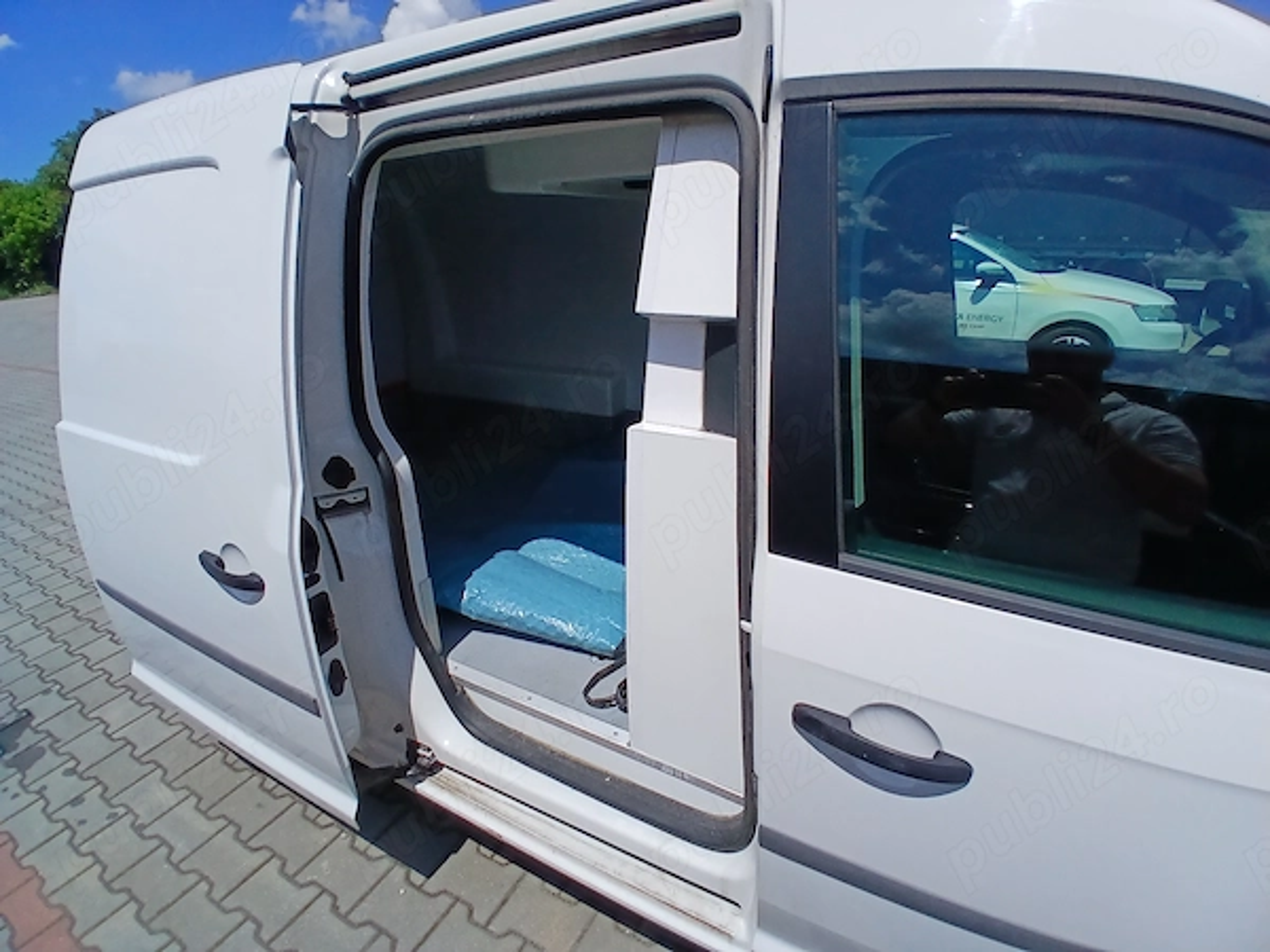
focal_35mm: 17
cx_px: 635
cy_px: 476
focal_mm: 1.4
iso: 50
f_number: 2.2
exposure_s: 1/2994
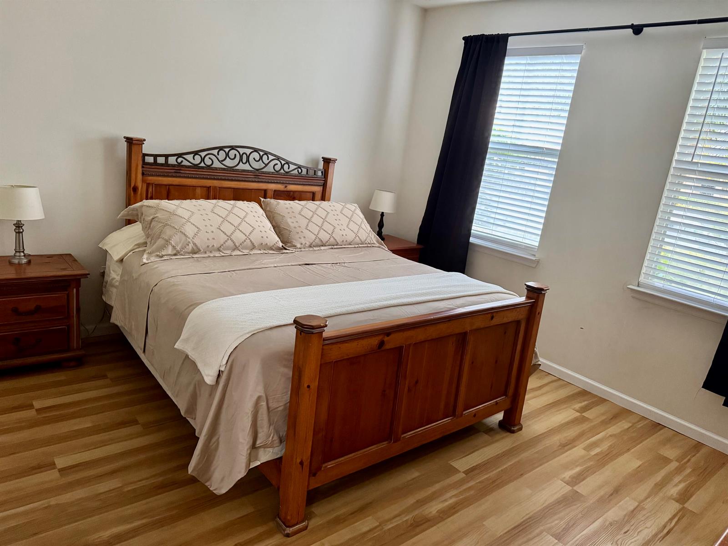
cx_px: 364
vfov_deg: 56.8
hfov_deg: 71.6
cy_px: 273
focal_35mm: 24
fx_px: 505
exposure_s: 1/60
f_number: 1.8
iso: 800
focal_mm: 6.8
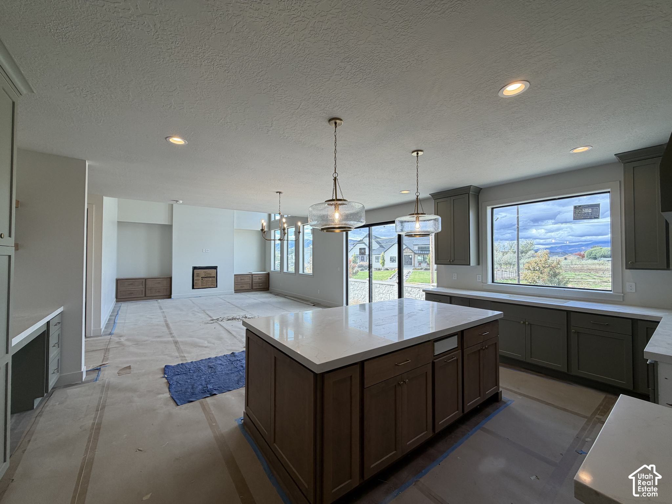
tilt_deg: +1.2
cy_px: 252
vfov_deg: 85.7
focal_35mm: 14
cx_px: 336
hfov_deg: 102.1
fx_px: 272
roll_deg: +0.0
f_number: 2.2
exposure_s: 1/120
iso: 40
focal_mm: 2.22
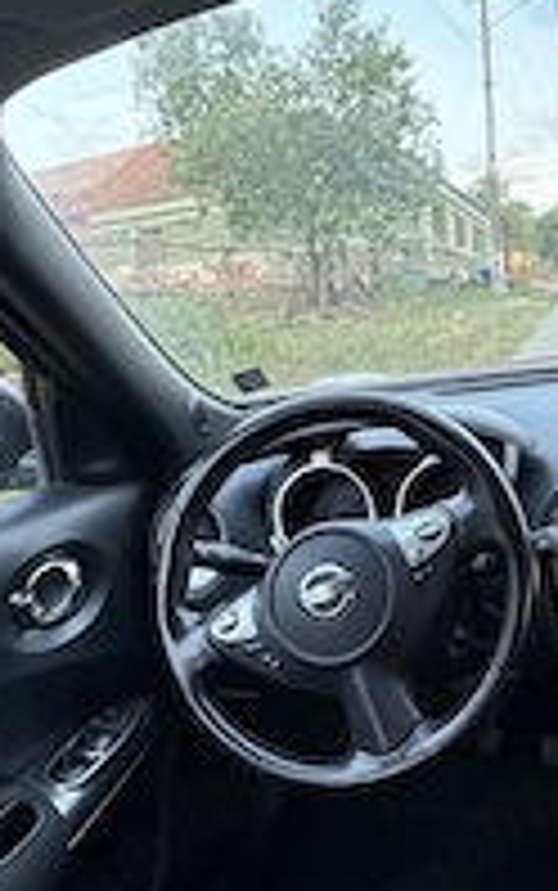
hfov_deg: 41.5
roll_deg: +7.0
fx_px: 729
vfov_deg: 62.1
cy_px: 549
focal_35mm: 30
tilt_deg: -14.5
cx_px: 360
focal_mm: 2.22
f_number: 2.2
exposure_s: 1/89
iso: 320
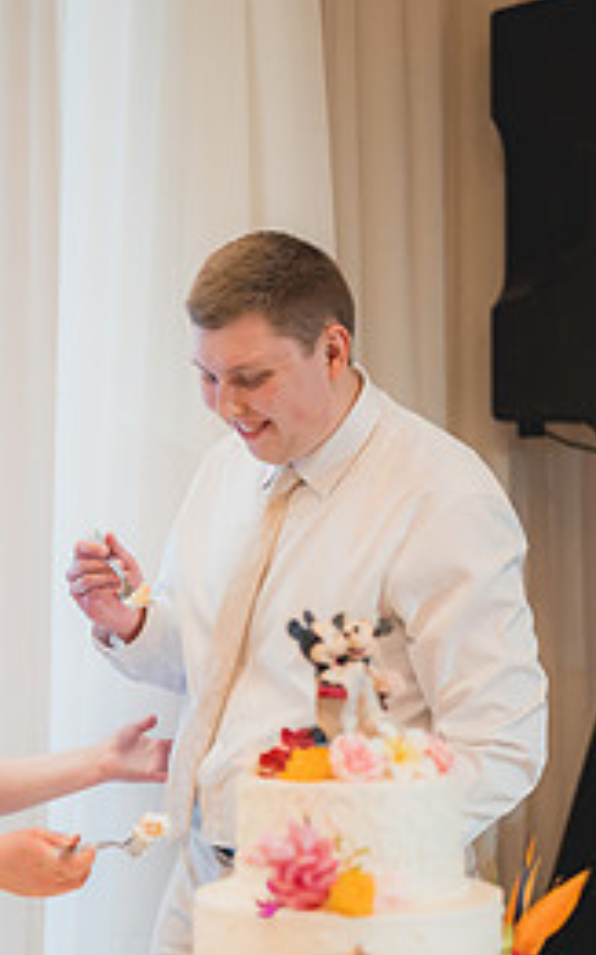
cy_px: 699
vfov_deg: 23.4
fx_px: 2288
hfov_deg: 14.8
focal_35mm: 88
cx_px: 161
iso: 1250
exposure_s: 1/500
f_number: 1.4
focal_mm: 50
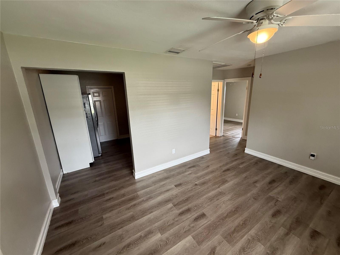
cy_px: 128
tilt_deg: -13.2
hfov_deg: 102.1
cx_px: 170
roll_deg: +2.0
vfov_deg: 85.7
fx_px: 138
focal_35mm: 14
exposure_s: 1/120
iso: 160
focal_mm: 2.22
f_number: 2.2
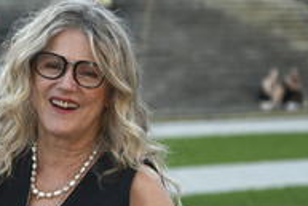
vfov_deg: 4.9
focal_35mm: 280
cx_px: -33
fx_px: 2397
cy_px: 187
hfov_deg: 7.3
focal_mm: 120
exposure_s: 1/160
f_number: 6.3
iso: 2500
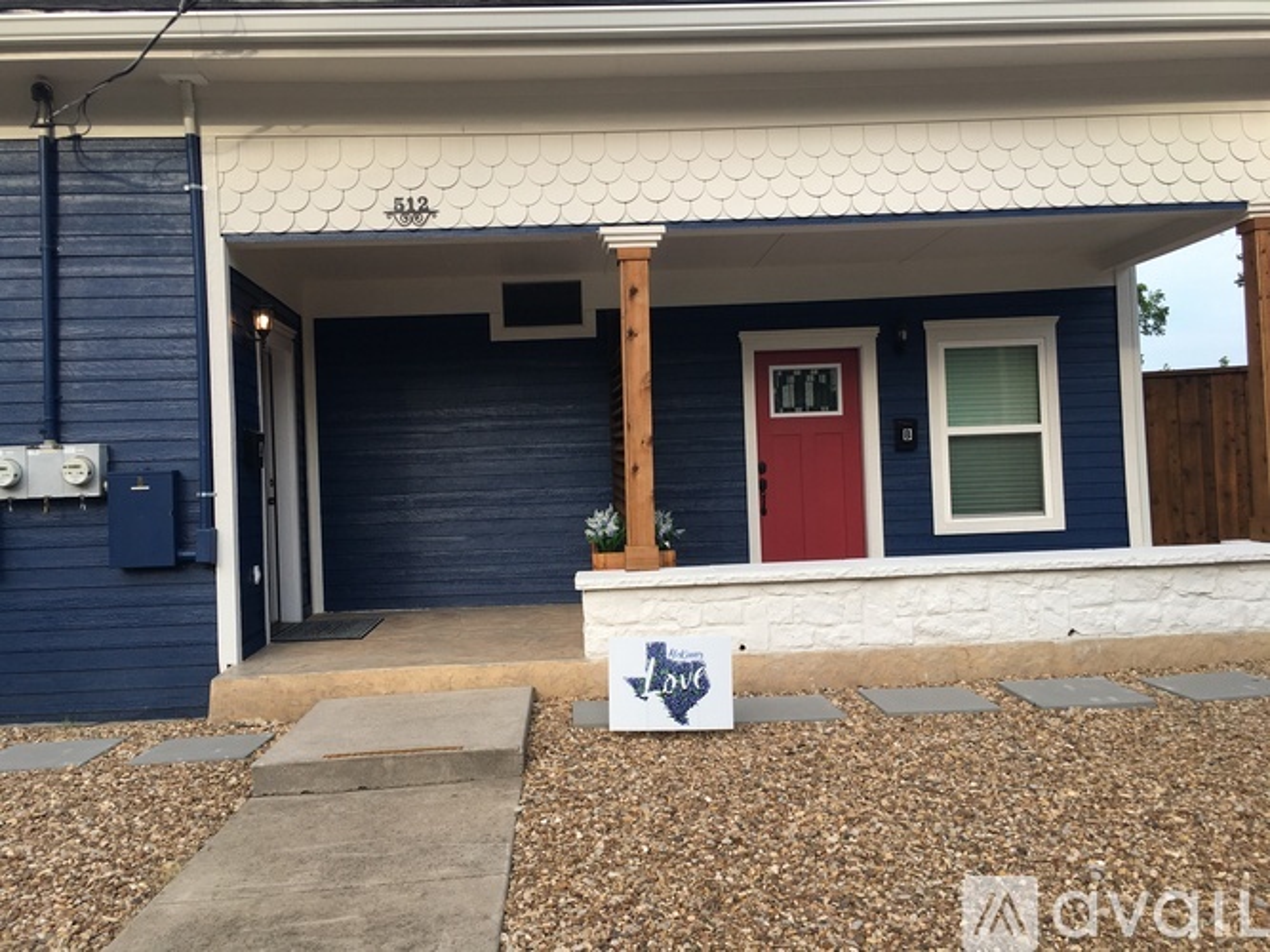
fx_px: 1064
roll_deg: +1.7
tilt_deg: +1.5
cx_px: 635
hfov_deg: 61.7
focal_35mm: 29
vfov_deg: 48.2
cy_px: 476
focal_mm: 4.15
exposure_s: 1/478
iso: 25
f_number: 2.2
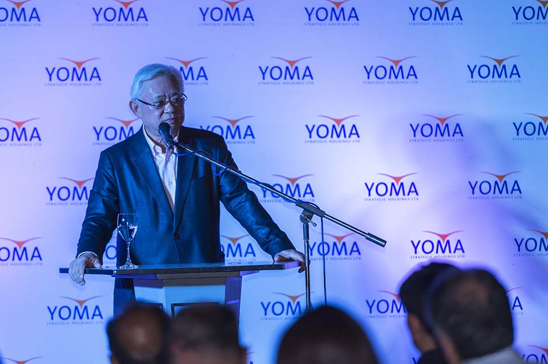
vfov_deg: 6.9
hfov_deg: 10.3
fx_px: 3043
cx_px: 274
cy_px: 182
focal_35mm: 200
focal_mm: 200
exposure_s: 1/250
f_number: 3.5
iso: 640
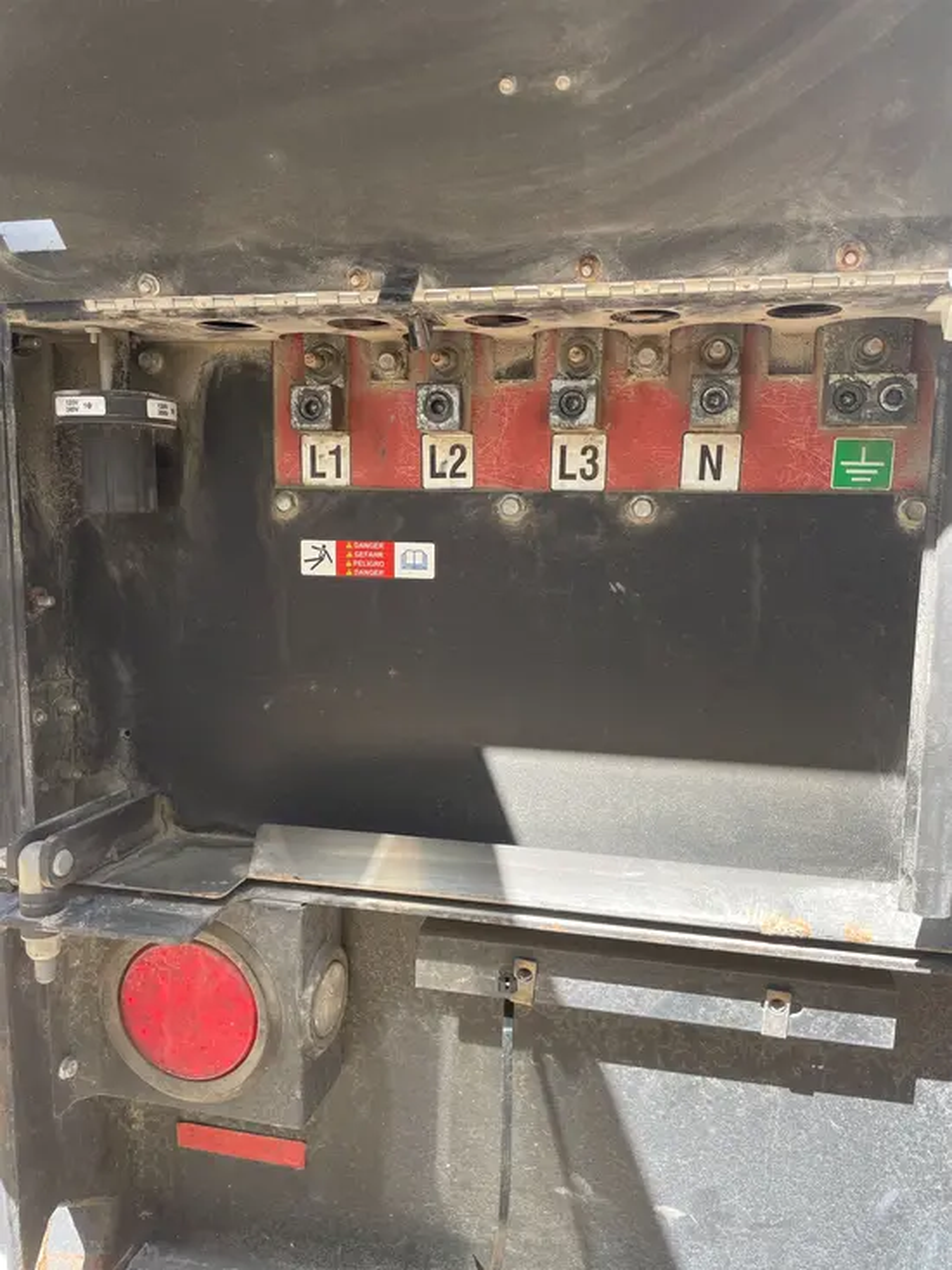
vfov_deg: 67.3
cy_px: 635
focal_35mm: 26
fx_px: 953
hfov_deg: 53.1
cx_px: 476
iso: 40
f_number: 1.6
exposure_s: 1/243
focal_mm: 4.2
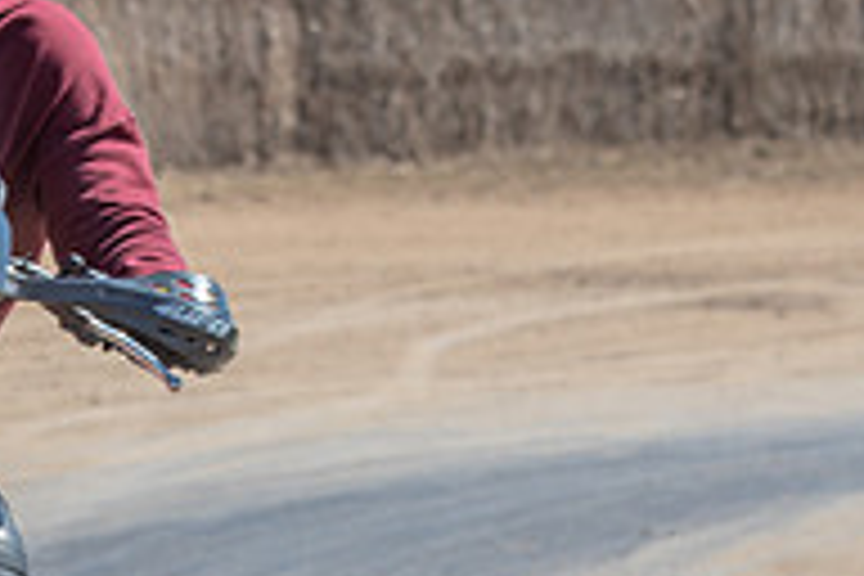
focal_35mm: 763
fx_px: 18311
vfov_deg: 1.8
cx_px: -299
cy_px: 469
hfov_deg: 2.7
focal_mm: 200
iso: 100
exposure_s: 1/200
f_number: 8
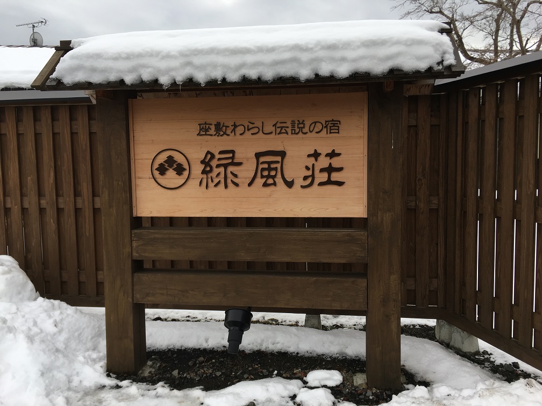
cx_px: 271
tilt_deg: -3.5
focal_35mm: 29
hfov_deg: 61.7
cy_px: 203
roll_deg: +0.8
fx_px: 454
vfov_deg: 48.2
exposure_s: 1/506
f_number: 2.2
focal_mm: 4.15
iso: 25
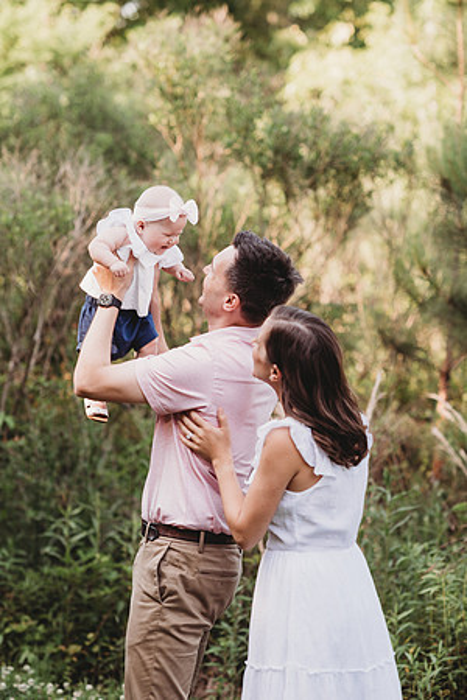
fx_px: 1654
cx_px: 234
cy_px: 350
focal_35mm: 85
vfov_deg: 23.9
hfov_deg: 16.1
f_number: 2.2
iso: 100
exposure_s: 1/250
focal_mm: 85
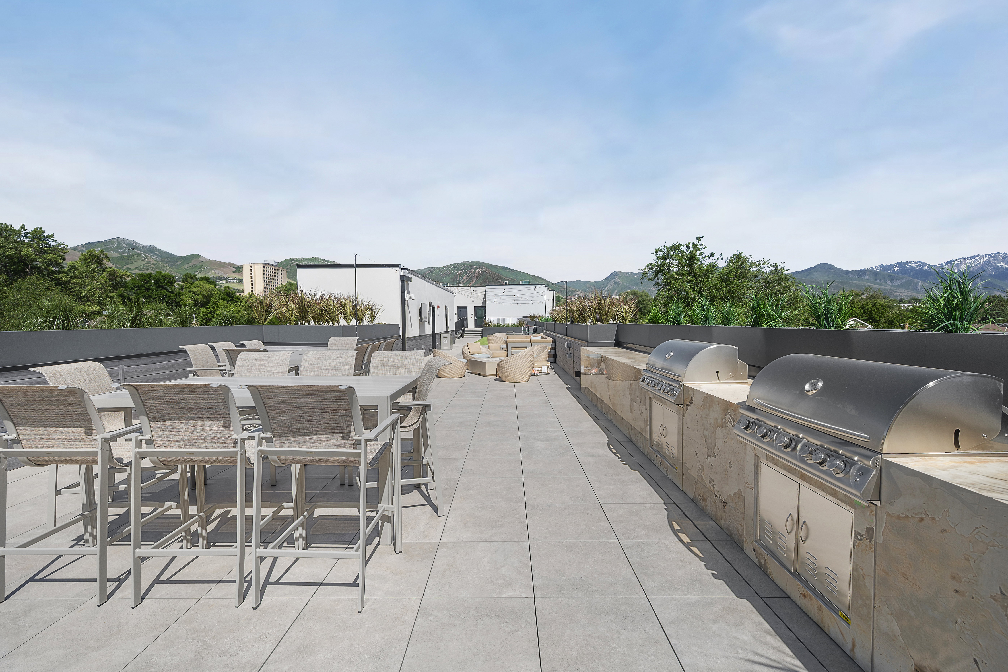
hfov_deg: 100.4
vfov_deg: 77.3
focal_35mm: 15
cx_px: 505
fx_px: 420
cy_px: 327
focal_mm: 14
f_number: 6.3
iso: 100
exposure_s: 1/1000
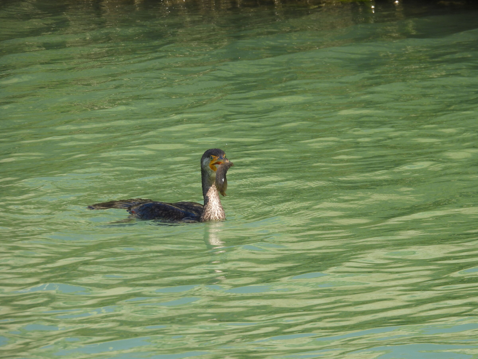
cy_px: 180
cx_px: 239
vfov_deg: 2.1
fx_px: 9666
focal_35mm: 700
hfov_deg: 2.8
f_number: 5.6
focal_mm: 125
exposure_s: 1/500
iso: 110
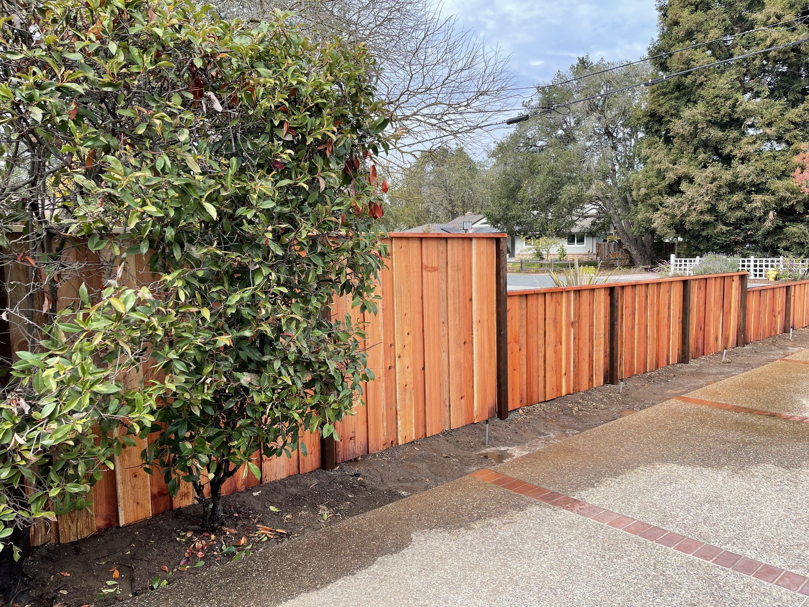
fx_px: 608
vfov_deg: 53.1
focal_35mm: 26
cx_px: 404
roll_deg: +2.0
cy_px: 304
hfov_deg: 67.3
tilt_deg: -6.2
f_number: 1.6
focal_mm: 5.1
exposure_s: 1/791
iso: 32
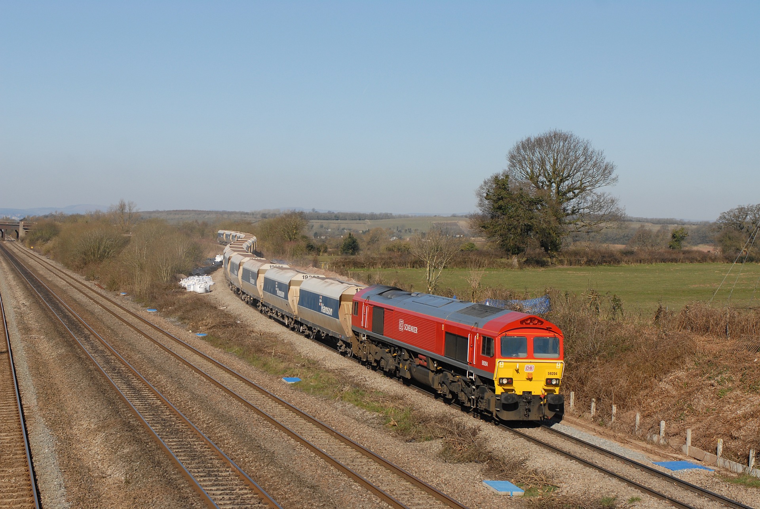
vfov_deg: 22.7
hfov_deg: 33.4
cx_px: 380
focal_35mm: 60
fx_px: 1268
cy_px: 254
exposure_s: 1/1250
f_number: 5.6
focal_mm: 40
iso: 250
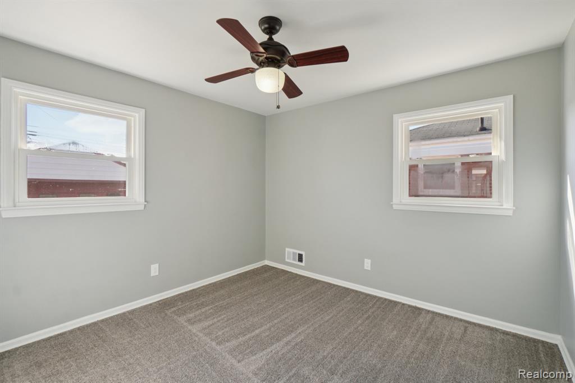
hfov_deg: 100.4
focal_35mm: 15
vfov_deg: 77.3
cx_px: 288
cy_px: 192
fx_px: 239
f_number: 8
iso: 160
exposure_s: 1/30
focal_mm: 10
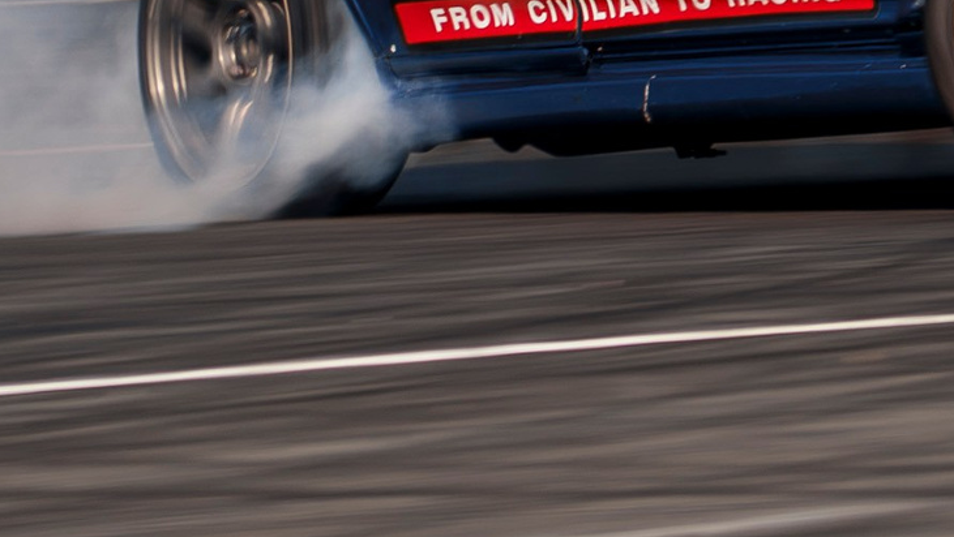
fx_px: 35027
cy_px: -120
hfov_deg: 1.6
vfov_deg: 0.9
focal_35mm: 1384
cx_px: 1226
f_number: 10
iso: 100
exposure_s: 1/125
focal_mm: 200
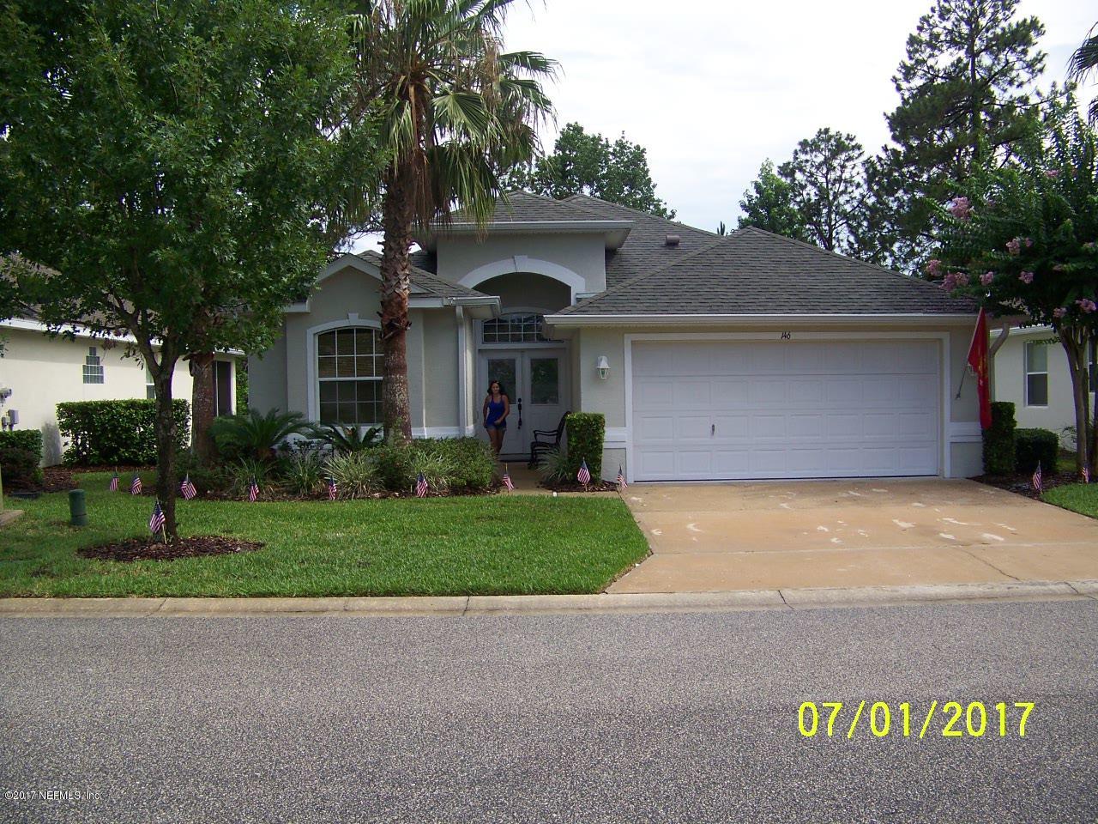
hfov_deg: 51.4
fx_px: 1142
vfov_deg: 39.7
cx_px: 549
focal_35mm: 36
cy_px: 412
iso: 64
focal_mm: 5.85
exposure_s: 1/500
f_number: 2.8
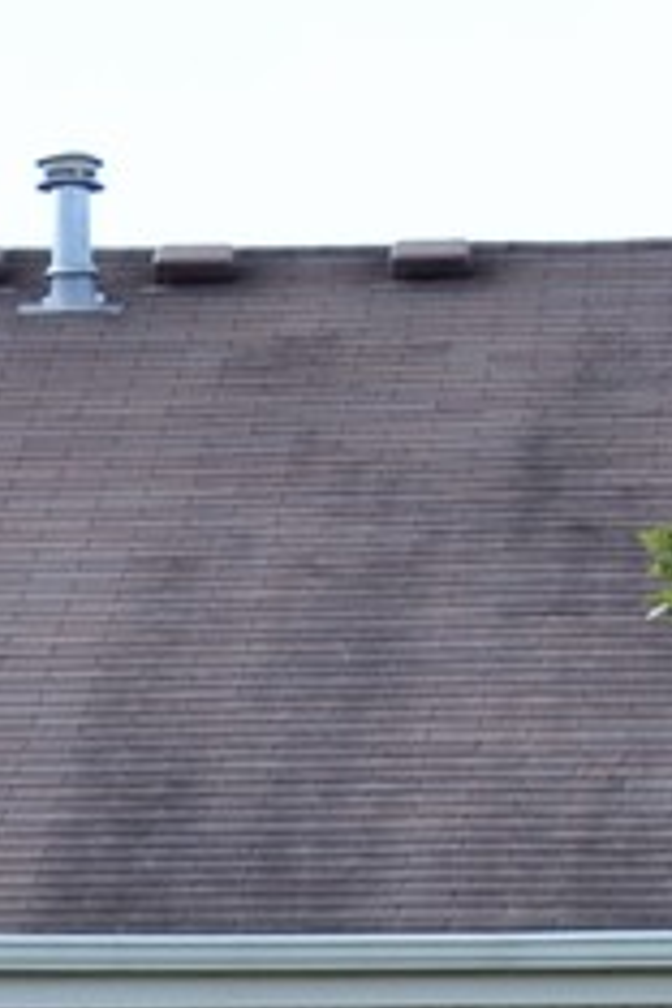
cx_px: 784
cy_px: 2141
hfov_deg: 5.2
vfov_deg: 7.5
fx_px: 7363
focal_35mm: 263
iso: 110
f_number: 5.6
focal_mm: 38
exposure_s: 1/125
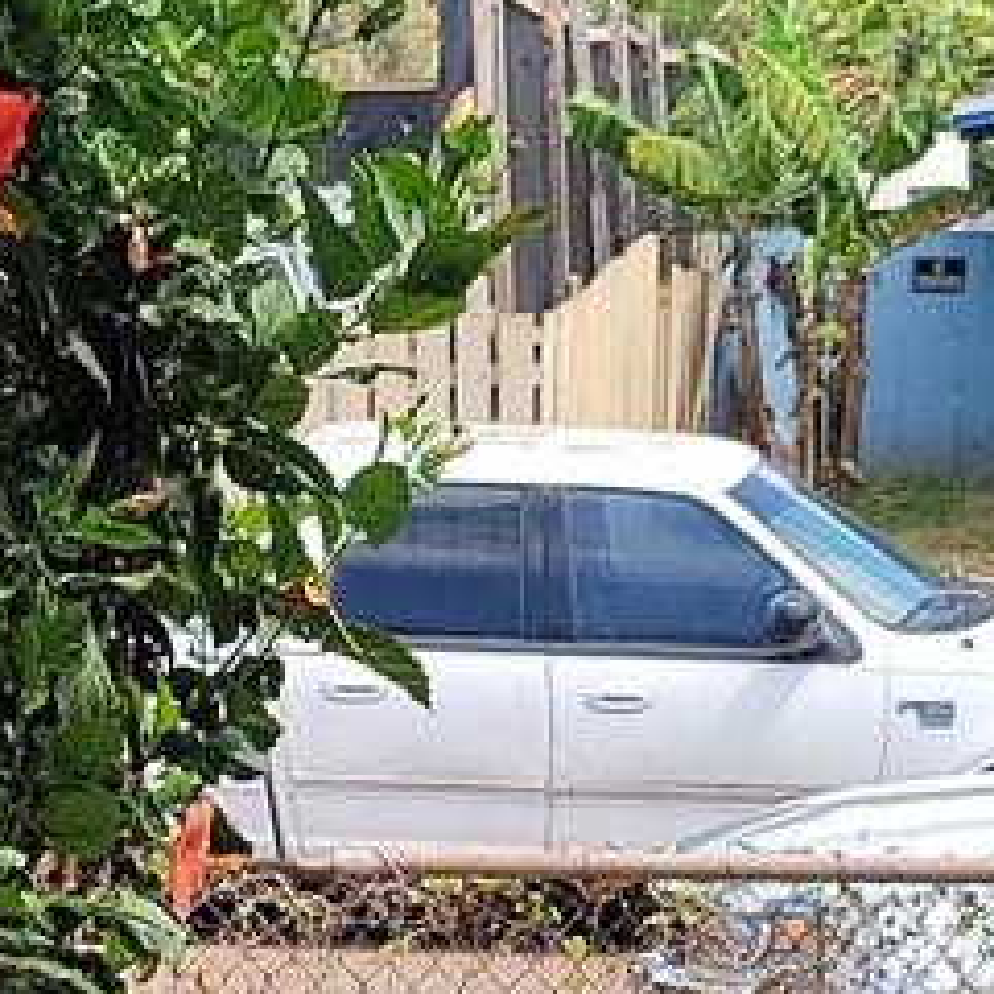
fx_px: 4776
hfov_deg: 11.7
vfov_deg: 11.8
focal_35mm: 147
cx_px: -115
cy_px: 1006
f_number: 1.8
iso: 20
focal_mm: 7
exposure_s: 1/307
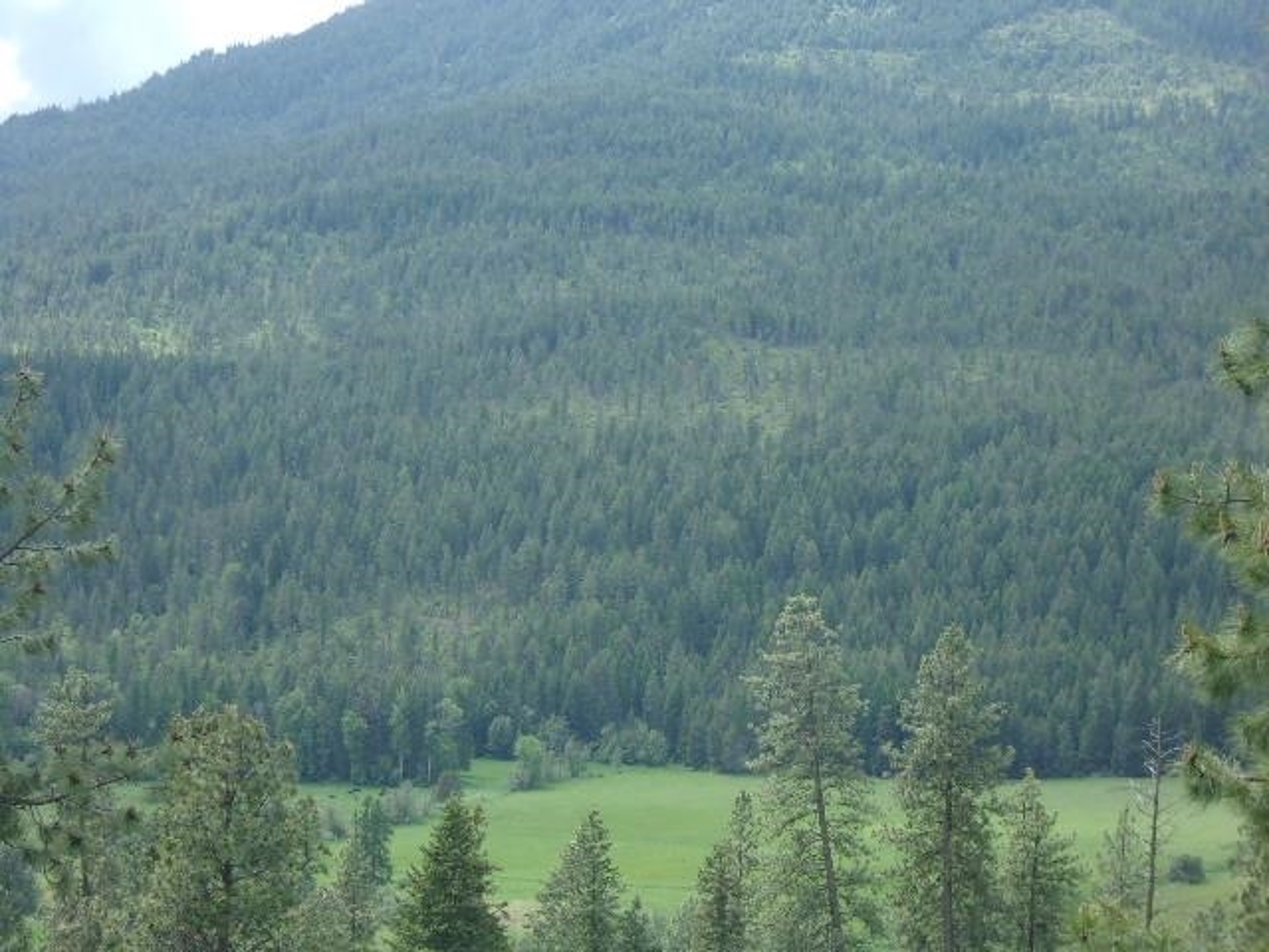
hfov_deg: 18.2
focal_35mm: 108
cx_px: 634
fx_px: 3959
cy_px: 476
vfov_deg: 13.7
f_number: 6.6
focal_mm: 19.6
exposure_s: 1/110
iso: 80
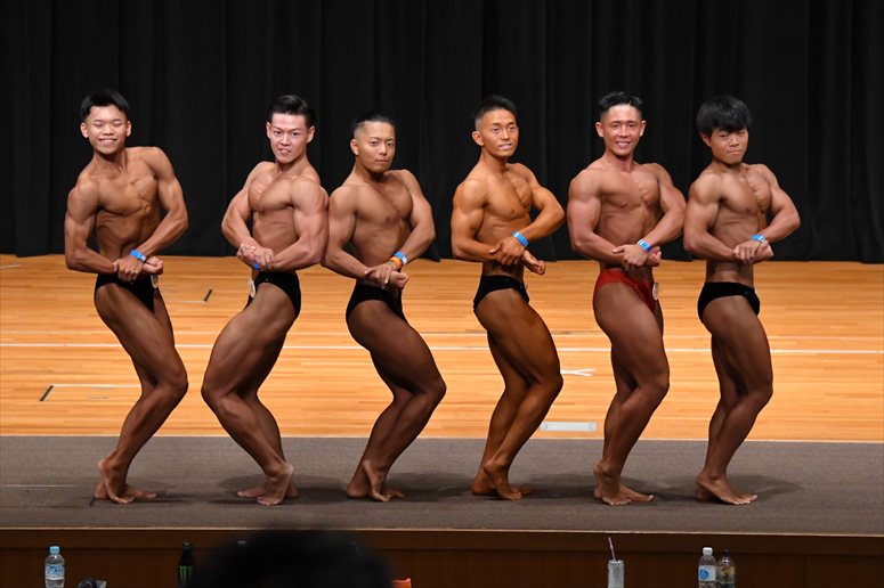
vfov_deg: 7.3
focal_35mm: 187
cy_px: 294
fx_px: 4590
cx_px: 442
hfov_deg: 11.0
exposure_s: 1/400
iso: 4000
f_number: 5.6
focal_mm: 125
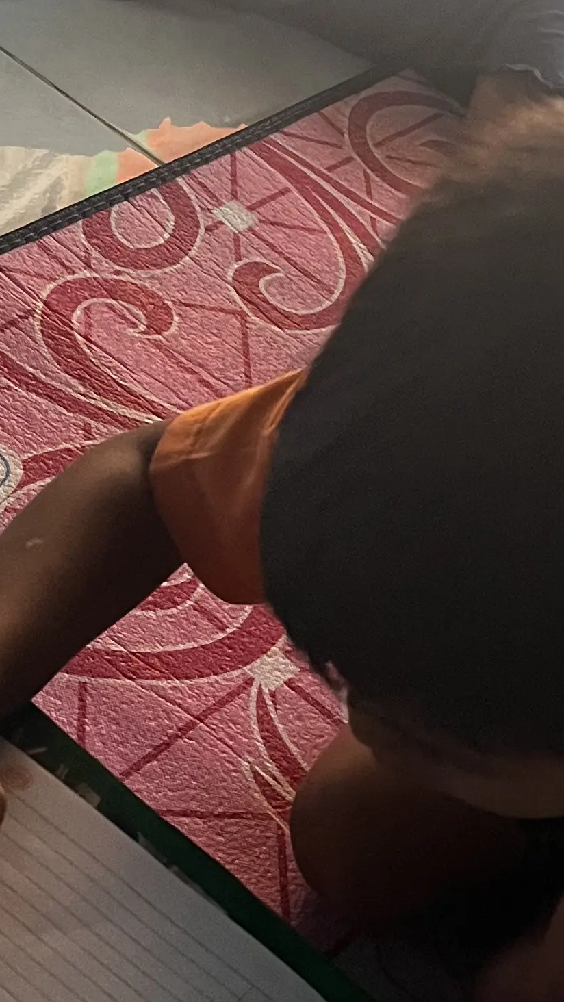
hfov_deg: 15.3
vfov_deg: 27.1
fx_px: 2073
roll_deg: -21.7
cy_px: 411
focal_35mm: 78
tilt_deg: -39.4
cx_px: 505
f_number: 1.6
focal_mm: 5.1
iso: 320
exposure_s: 1/60
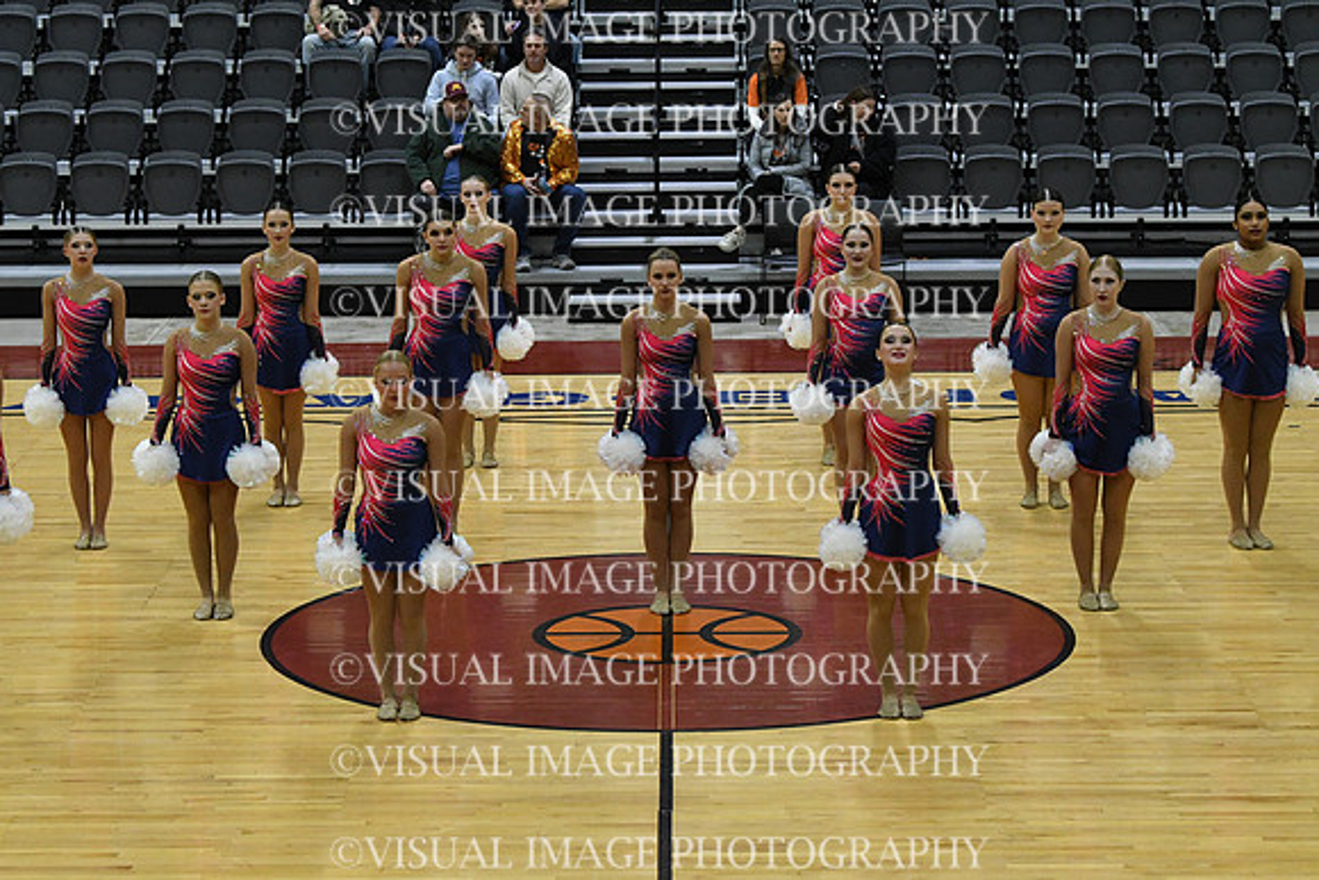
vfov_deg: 13.0
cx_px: 660
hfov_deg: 19.5
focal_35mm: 105
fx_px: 3848
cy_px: 440
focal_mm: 70
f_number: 4
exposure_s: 1/500
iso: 4000
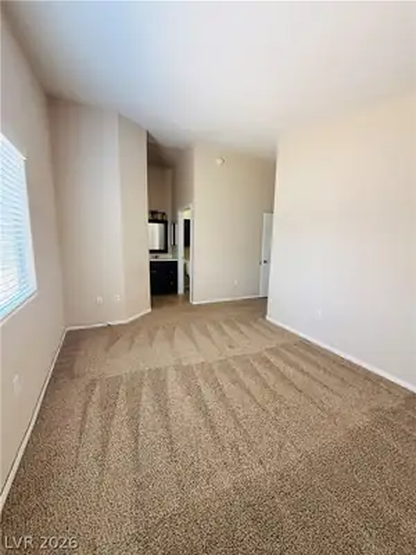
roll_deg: -2.8
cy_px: 278
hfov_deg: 85.7
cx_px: 208
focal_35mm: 14
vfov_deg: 102.1
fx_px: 224
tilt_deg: -8.8
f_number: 2.2
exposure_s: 1/99
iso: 320
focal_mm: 2.22
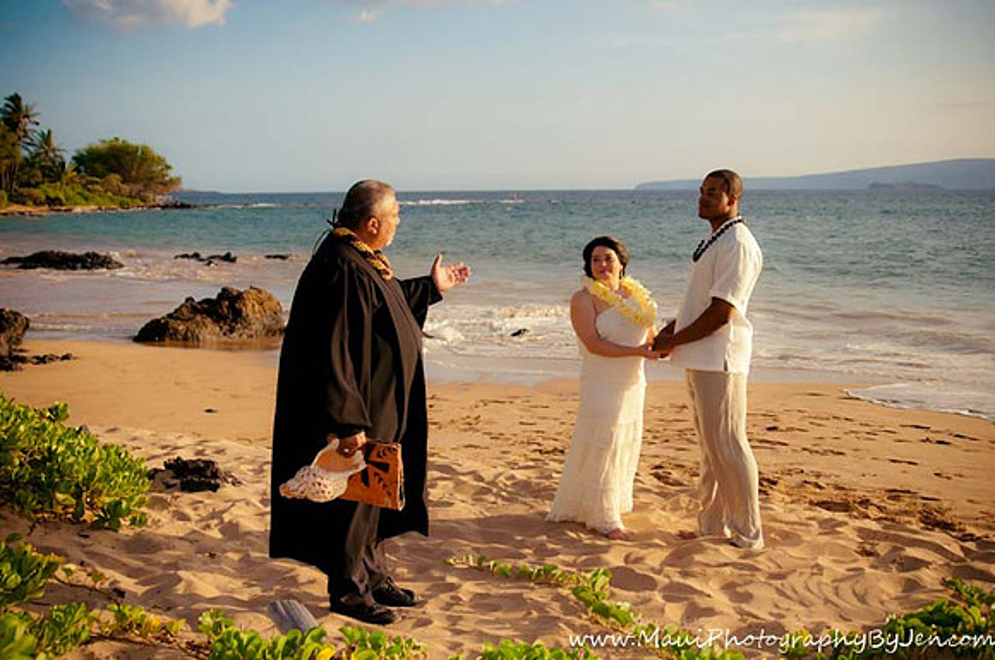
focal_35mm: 42
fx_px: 1159
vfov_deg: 31.8
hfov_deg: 46.5
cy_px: 330
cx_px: 498
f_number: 2.8
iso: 400
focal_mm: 28
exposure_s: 1/4000
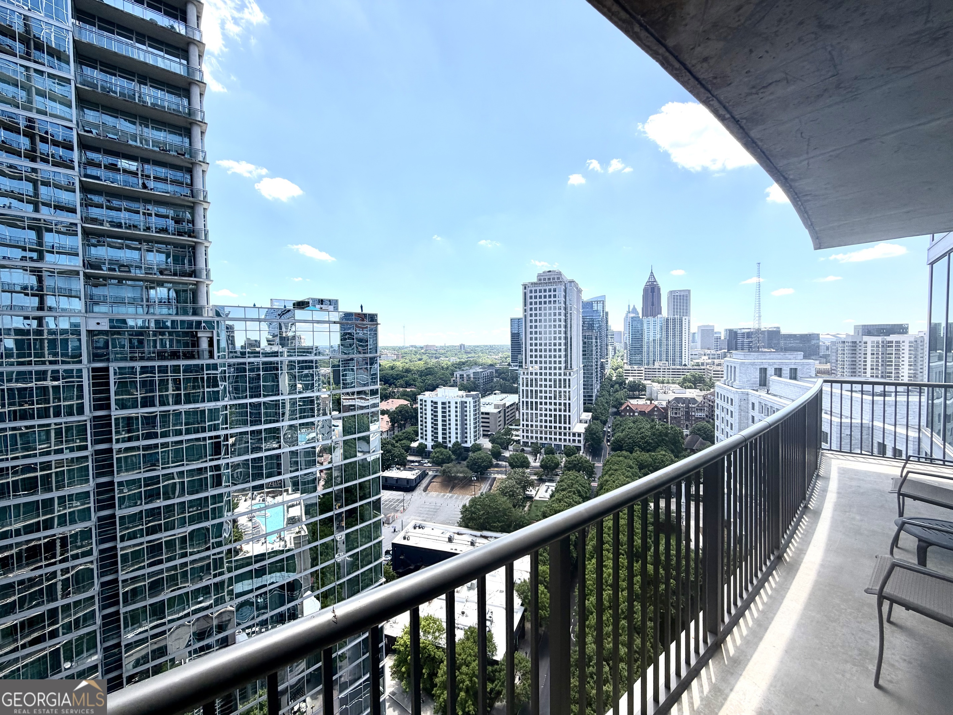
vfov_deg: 85.7
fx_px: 385
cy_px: 358
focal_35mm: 14
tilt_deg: -1.1
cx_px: 476
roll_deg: +1.0
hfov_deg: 102.1
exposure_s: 1/789
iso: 20
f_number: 2.2
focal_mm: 2.22
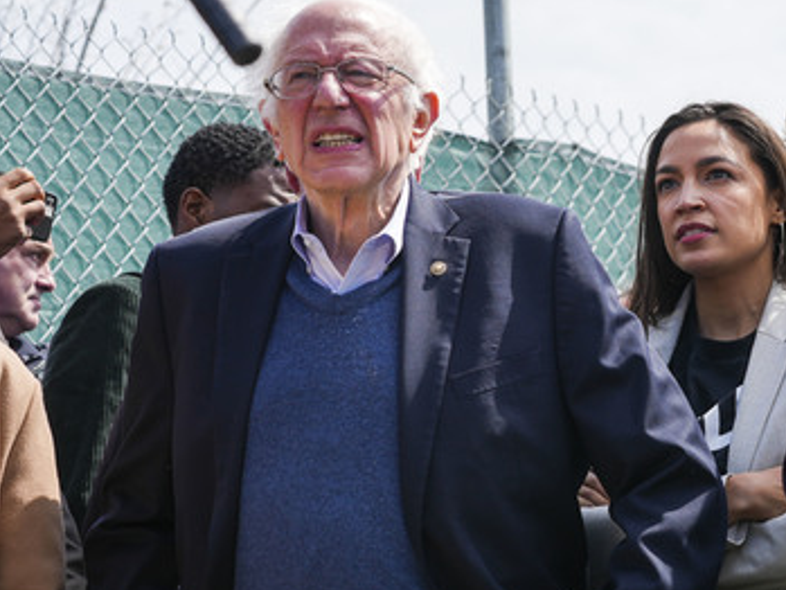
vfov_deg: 12.0
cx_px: 504
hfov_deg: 15.9
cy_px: 311
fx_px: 2817
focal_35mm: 124
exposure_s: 1/500
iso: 200
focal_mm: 100
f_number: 9
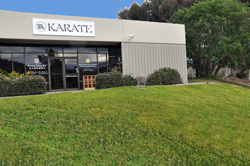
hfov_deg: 57.3
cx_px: 125
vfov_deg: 39.9
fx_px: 229
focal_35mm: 33
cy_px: 83
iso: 200
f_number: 10
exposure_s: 1/100
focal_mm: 22
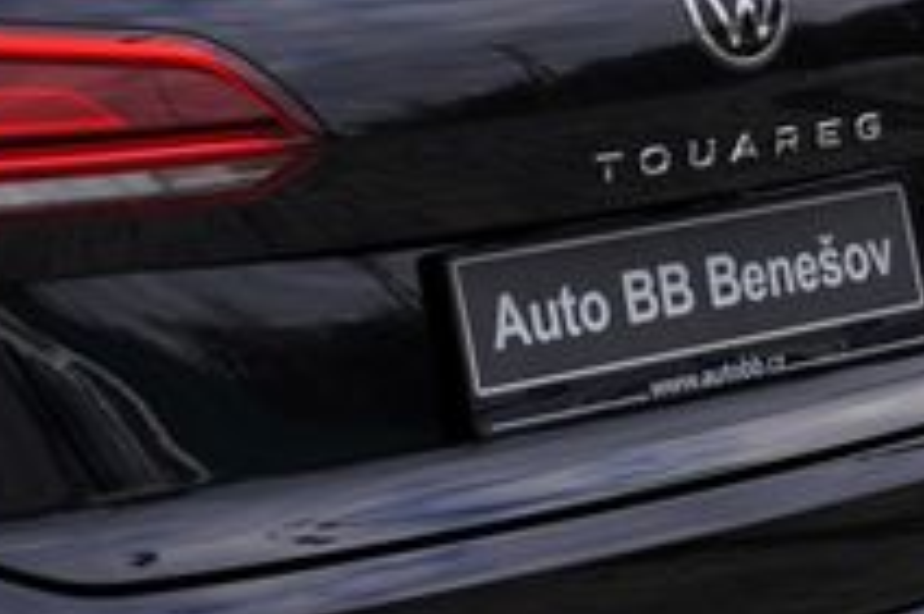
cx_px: -205
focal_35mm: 145
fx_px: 3719
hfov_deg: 13.7
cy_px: 89
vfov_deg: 9.4
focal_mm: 30
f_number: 5.6
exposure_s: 1/125
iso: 100
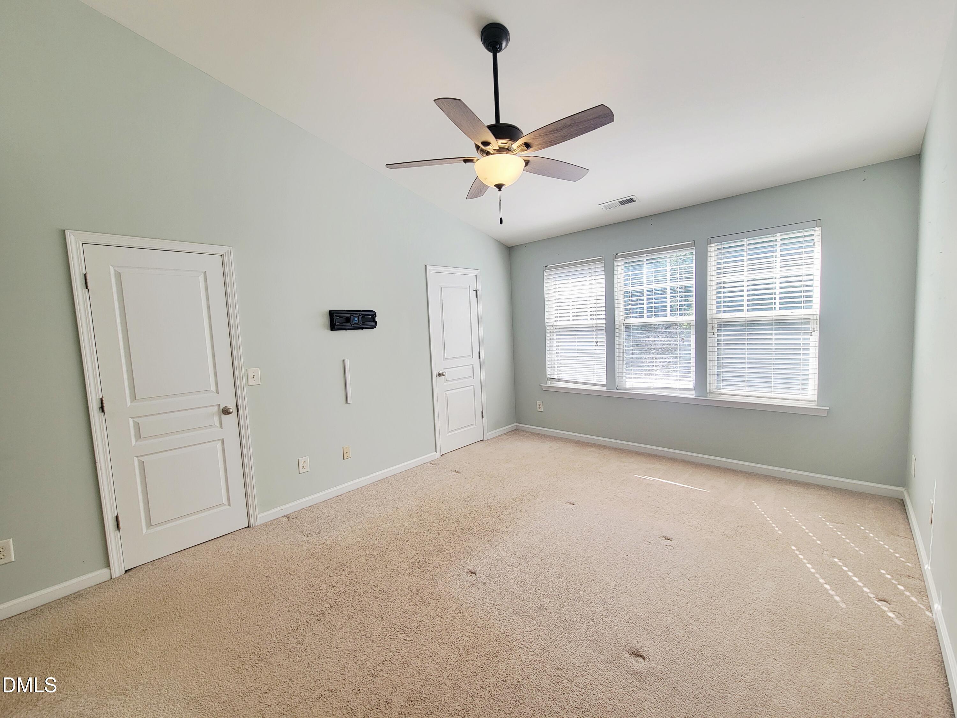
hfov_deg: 106.2
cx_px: 478
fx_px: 359
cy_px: 359
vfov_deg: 89.9
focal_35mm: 13
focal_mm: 2.2
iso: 50
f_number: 2.2
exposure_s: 1/60.2
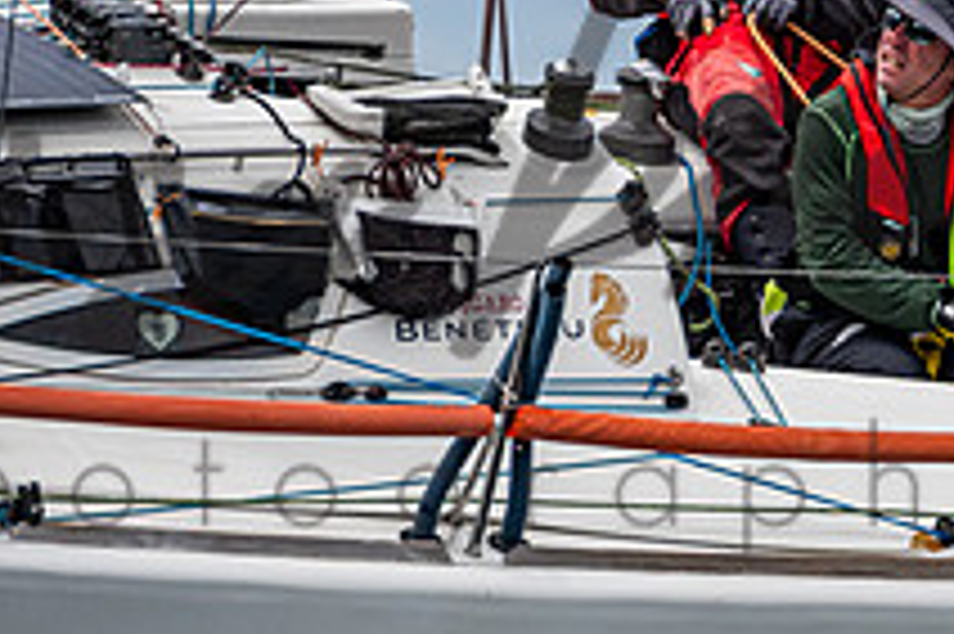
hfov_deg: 1.9
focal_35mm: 1094
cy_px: 151
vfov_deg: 1.3
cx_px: 832
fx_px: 28968
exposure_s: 1/3200
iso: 640
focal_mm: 400
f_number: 8
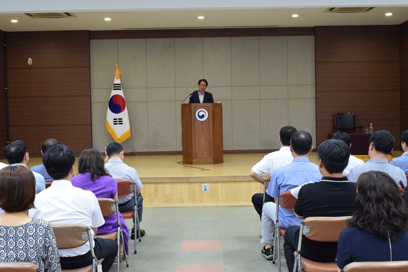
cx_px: 204
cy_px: 136
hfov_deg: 47.9
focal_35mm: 40
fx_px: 459
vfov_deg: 33.0
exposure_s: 1/80
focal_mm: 27
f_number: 9
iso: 6400
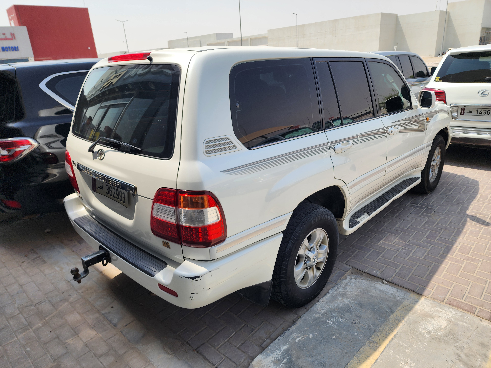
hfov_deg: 73.9
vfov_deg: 58.9
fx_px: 326
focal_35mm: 23
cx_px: 246
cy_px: 184
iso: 12
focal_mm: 6.4
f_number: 1.8
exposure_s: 1/978
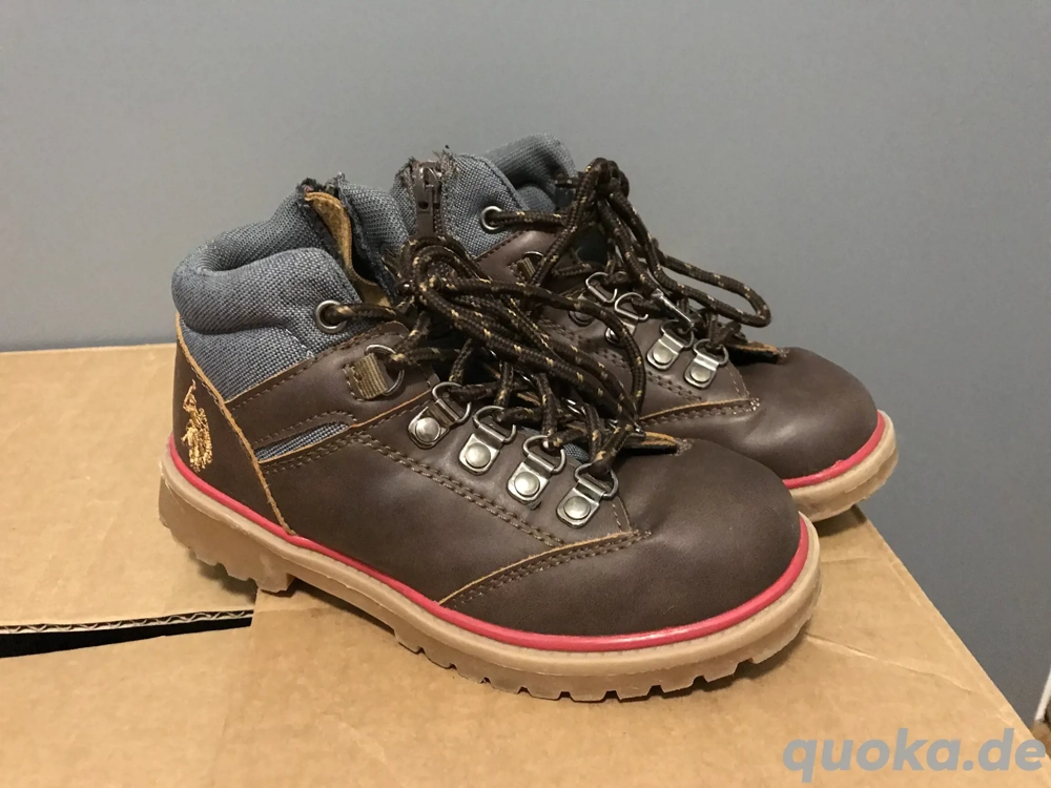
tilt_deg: -25.9
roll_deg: +2.1
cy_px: 394
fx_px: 850
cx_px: 526
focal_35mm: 28
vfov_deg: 49.7
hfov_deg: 63.4
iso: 100
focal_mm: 3.99
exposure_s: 1/4
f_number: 1.8
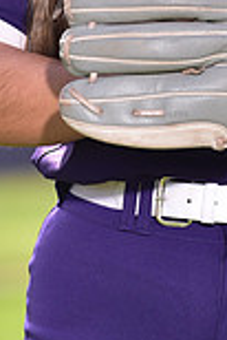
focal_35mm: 752
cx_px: 250
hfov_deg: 1.8
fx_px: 7096
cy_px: -137
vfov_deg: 2.7
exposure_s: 1/250
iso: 80
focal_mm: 200
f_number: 5
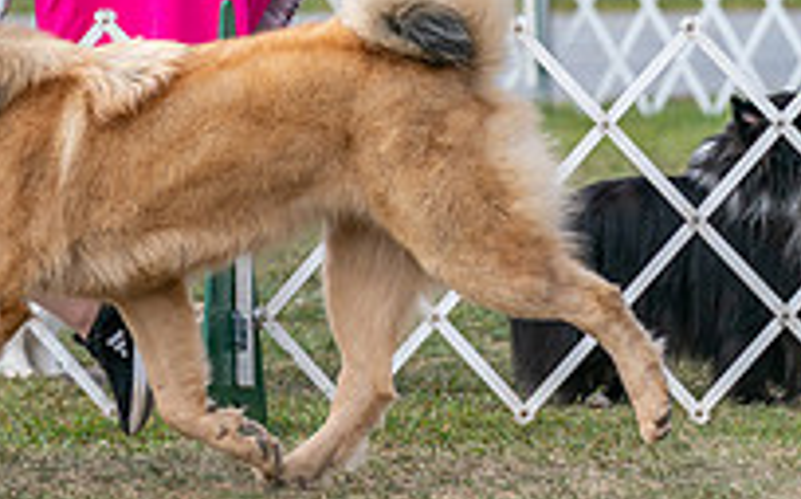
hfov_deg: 4.0
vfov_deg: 2.5
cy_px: -83
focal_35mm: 520
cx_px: 49
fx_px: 11339
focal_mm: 154
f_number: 4
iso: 400
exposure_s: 1/2000
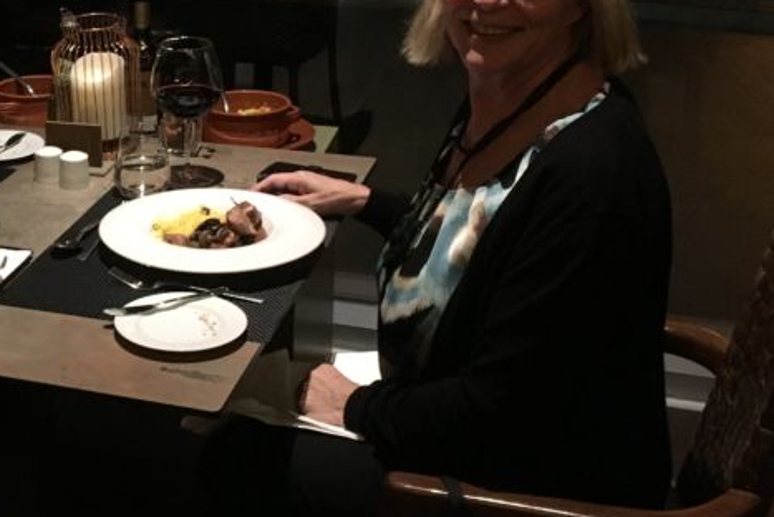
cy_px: 178
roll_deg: +2.9
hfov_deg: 28.6
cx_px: 6
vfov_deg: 20.6
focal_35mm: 66
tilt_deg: -18.3
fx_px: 1420
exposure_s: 1/20
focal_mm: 4.15
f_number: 2.2
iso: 200
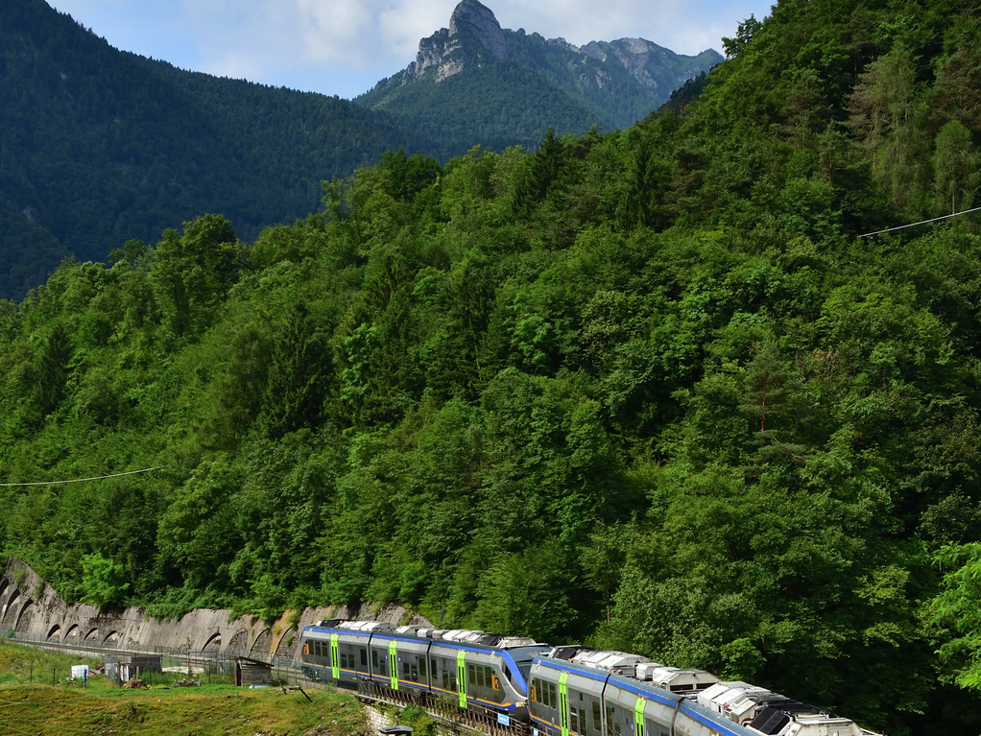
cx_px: 494
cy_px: 522
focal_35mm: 65
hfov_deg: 29.8
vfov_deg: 22.4
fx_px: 1842
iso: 200
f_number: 7.1
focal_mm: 24
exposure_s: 1/640
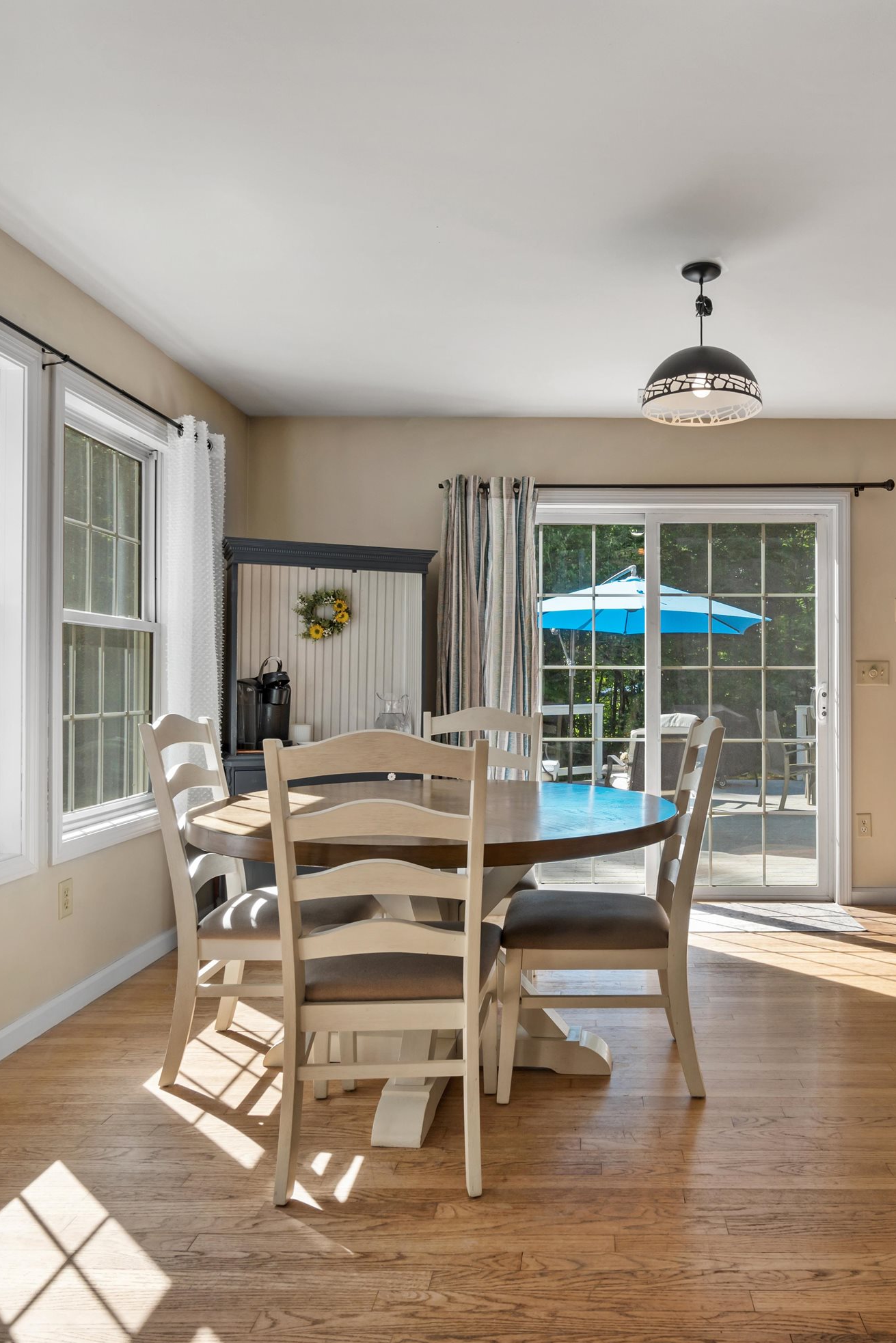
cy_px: 667
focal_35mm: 25
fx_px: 933
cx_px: 599
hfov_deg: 50.4
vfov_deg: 71.5
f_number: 8
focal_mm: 16
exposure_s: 1/40
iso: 100
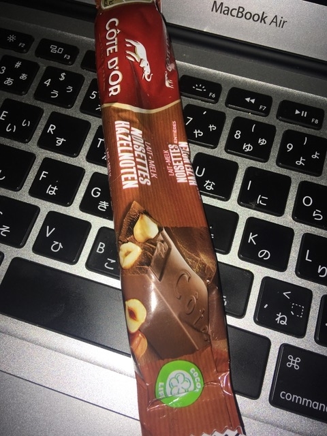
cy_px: 218
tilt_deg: -79.7
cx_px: 164
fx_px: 365
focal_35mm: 29
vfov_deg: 61.7
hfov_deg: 48.2
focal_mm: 4.15
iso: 25
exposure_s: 1/256
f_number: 2.2
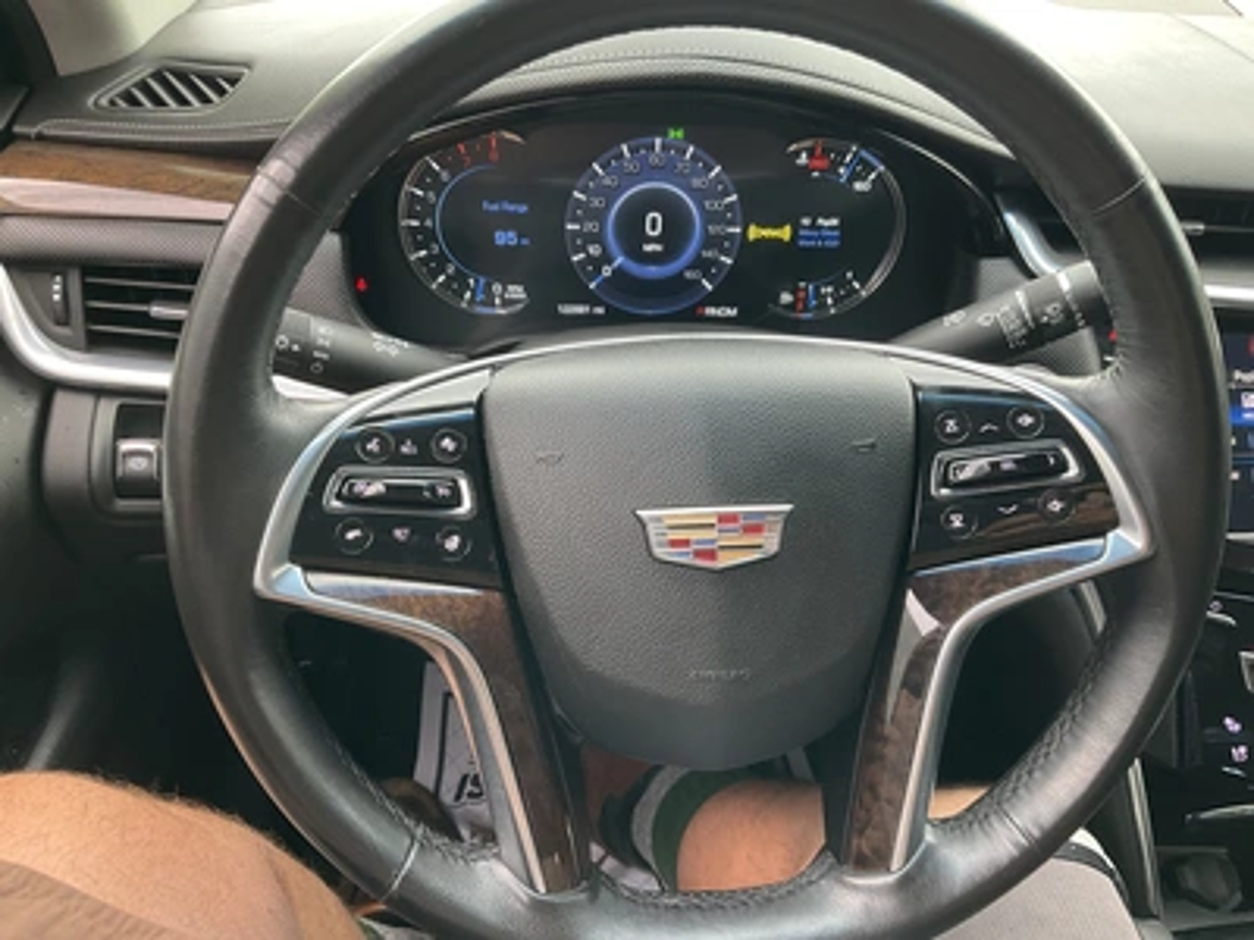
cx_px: 627
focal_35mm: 29
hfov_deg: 61.7
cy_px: 470
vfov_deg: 48.2
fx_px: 1051
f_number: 1.8
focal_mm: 3
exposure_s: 1/72
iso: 64
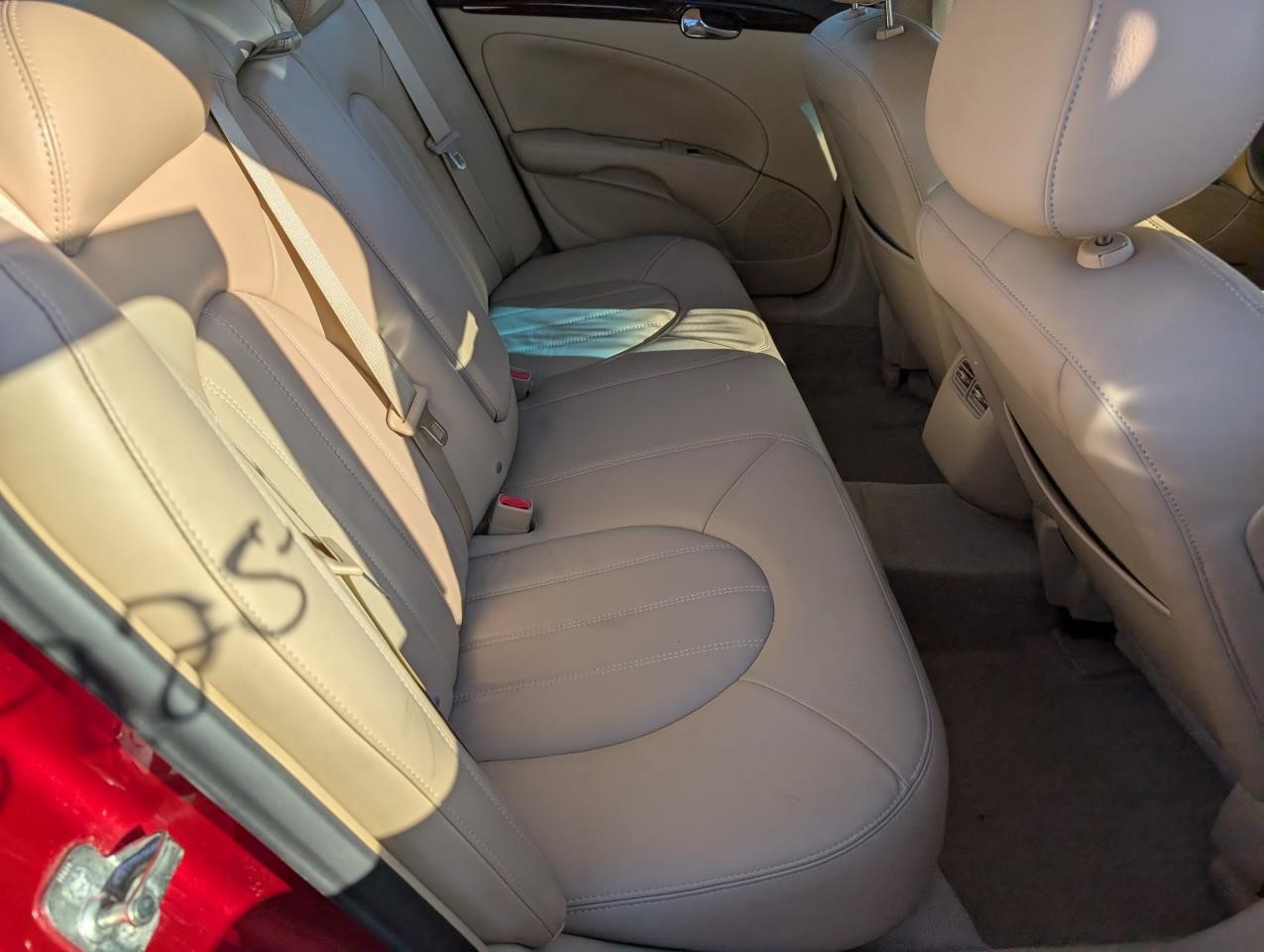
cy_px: 476
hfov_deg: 71.5
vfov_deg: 56.9
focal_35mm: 24
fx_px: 878
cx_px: 632
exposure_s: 1/1011
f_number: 1.68
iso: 21
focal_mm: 6.9
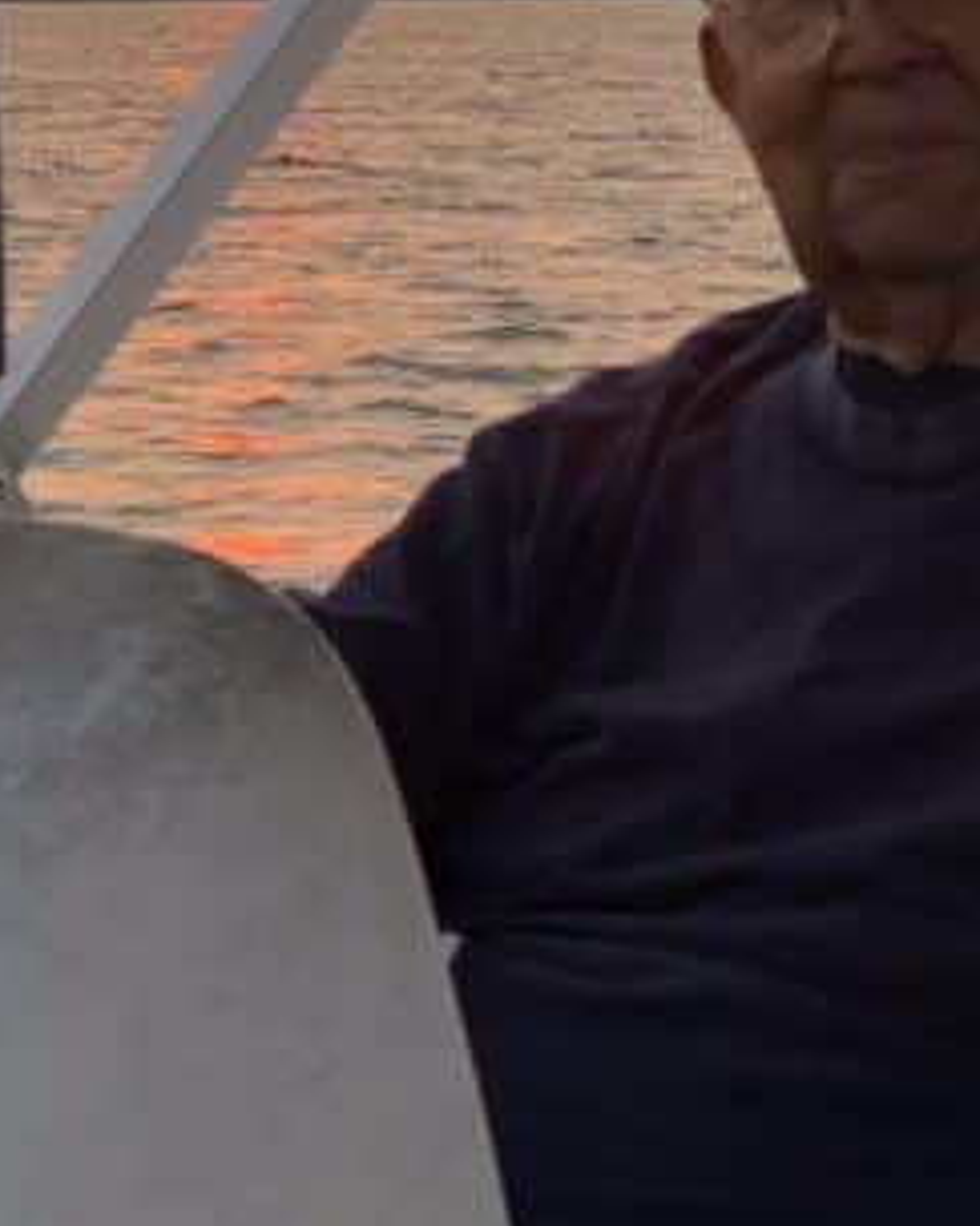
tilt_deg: -1.7
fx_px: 6203
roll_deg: -2.5
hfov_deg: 9.0
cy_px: 48
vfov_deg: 11.2
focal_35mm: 171
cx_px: 407
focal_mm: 6
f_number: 2.4
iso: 25
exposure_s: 1/120
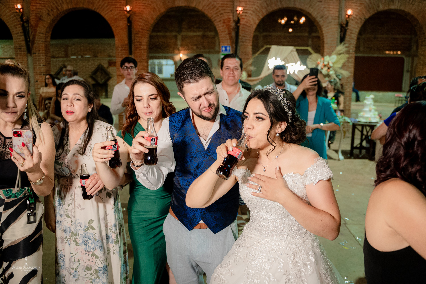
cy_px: 142
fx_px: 331
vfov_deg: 46.4
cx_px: 213
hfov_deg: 65.5
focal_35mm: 28
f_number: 3.2
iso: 5000
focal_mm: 28
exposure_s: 1/160
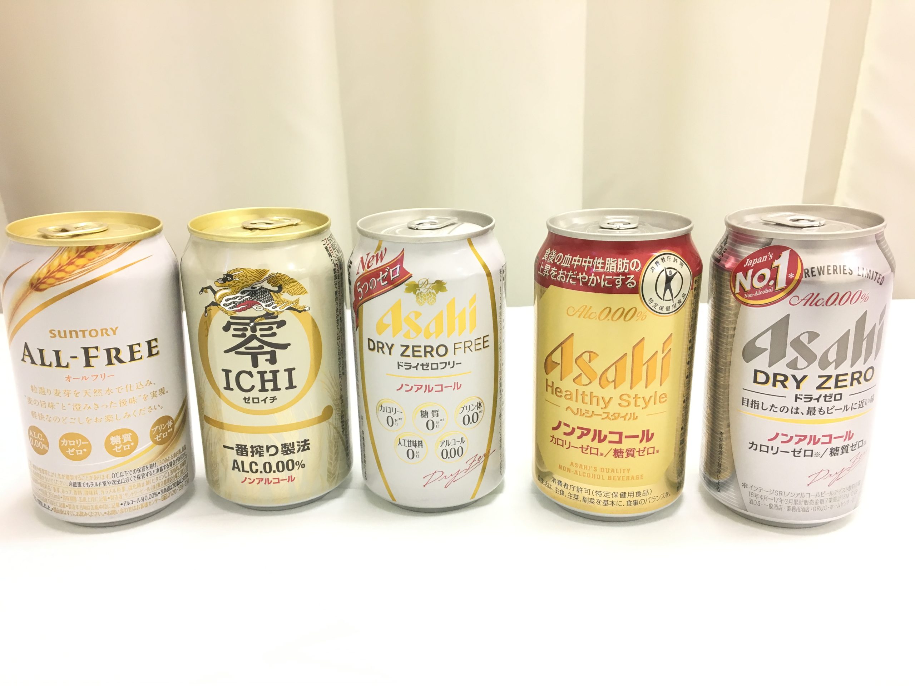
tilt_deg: -19.3
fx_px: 767
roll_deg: +0.7
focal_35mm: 29
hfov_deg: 61.7
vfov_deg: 48.2
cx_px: 458
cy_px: 343
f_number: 2.2
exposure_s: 1/30
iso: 50
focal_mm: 4.15
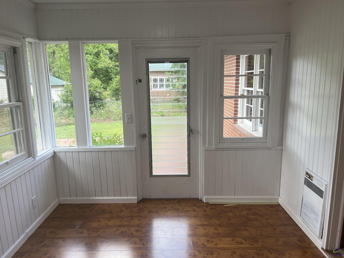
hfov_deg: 67.3
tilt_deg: -11.0
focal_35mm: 26
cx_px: 172
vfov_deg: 53.1
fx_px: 258
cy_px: 129
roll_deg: +1.5
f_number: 1.5
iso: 40
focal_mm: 5.7
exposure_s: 1/175
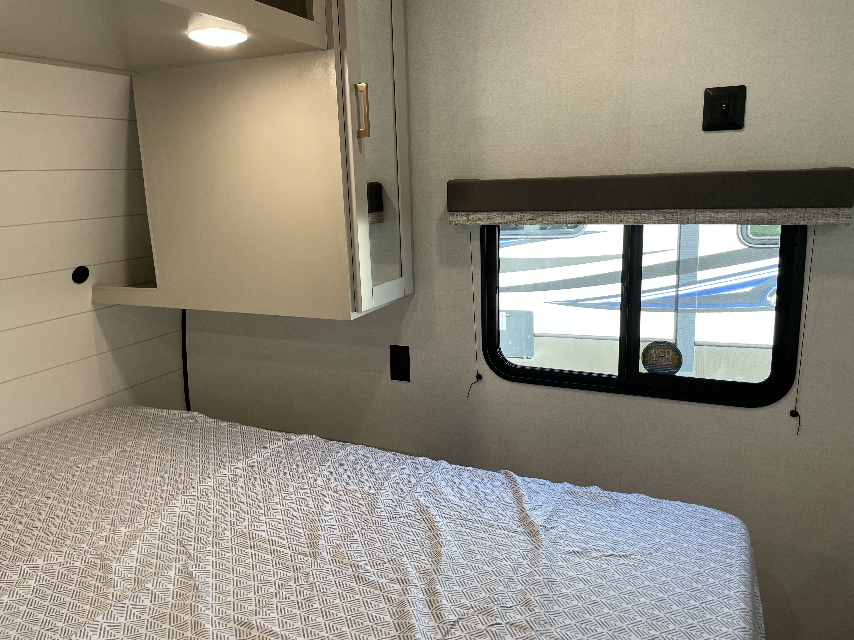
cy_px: 320
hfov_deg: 67.3
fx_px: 641
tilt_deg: -10.6
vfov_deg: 53.1
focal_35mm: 26
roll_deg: +2.6
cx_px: 427
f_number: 1.6
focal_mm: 4.2
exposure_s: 1/121
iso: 125
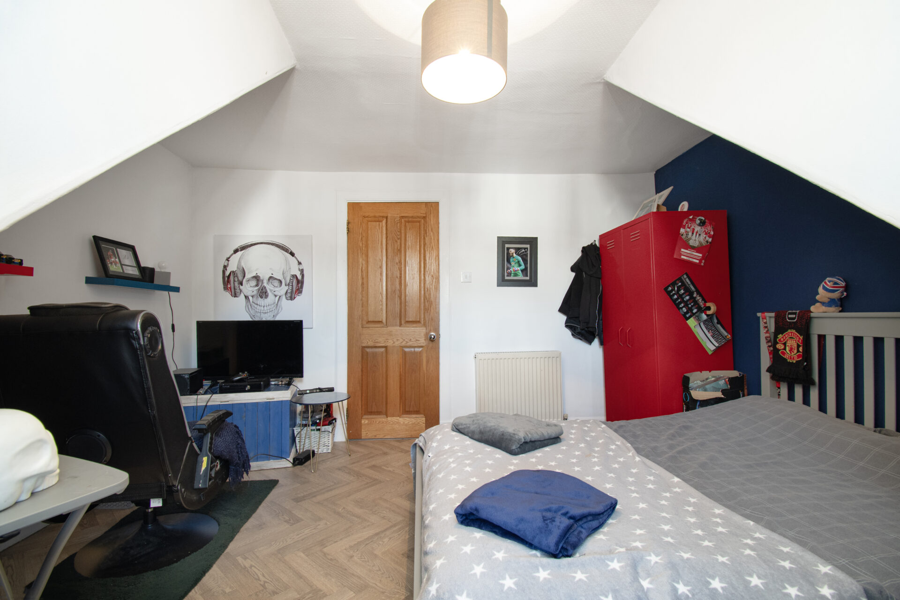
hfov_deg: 100.4
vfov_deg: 77.3
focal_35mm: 15
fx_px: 375
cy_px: 300
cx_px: 450
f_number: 8
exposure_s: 1
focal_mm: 10
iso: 320
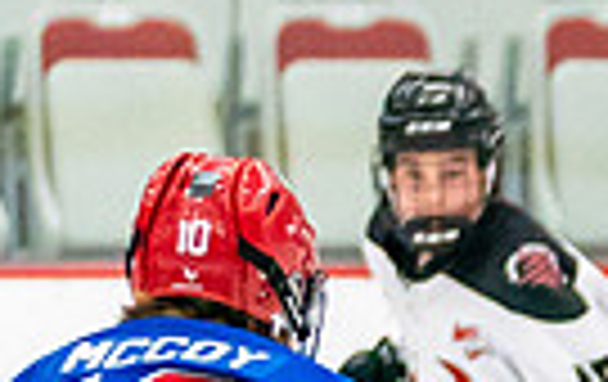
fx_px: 16173
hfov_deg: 2.1
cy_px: 1085
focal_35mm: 974
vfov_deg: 1.4
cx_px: 1259
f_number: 2.8
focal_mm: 121
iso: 3200
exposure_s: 1/1250
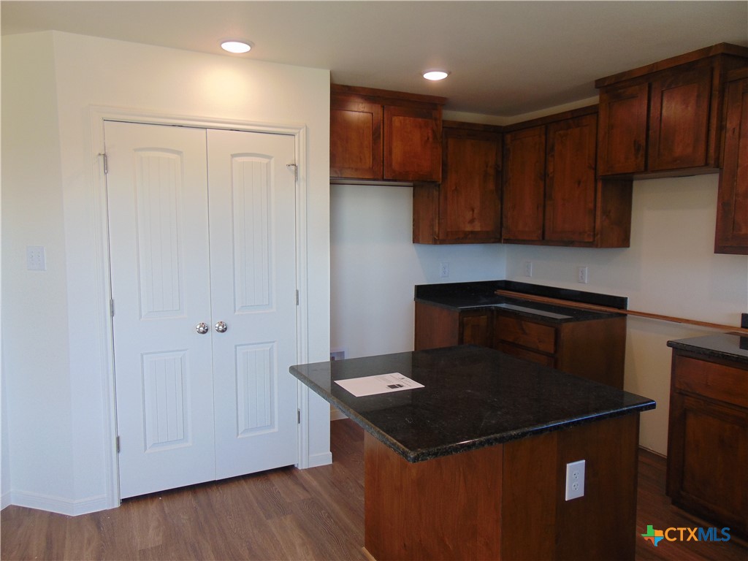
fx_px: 540
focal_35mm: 25
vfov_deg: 54.9
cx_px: 374
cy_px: 280
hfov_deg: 69.4
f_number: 3
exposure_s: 1/50
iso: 80
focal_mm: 4.5
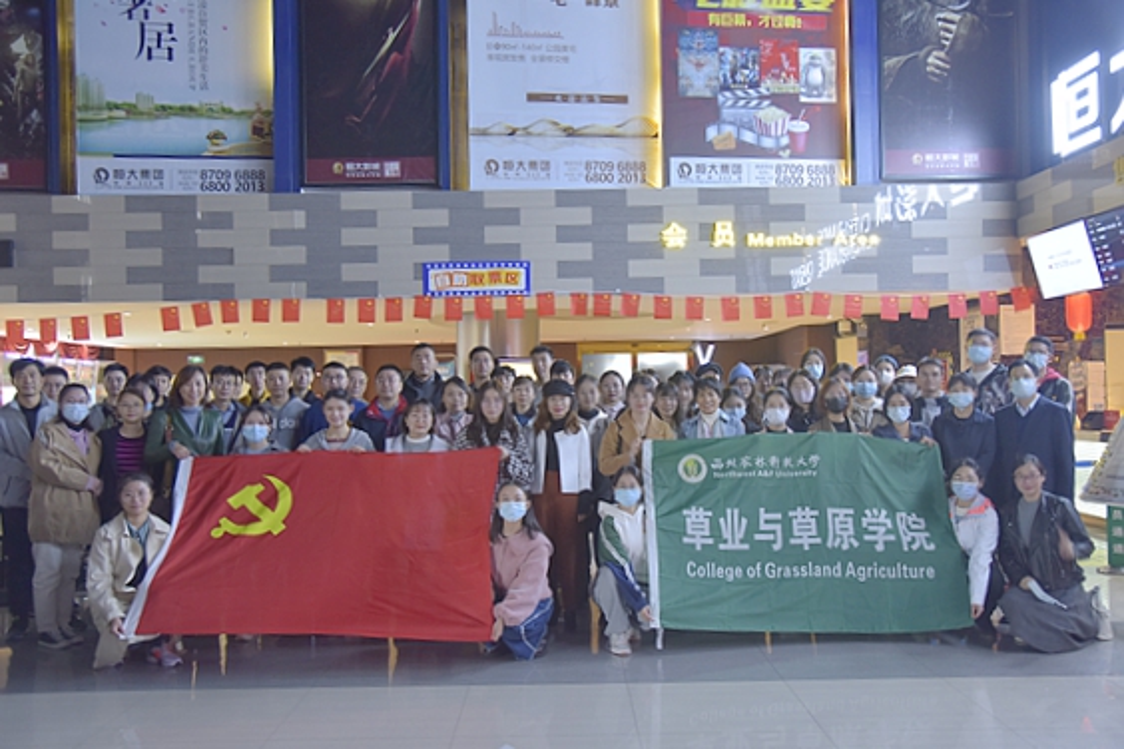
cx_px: 562
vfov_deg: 42.3
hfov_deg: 60.3
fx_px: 968
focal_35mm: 31
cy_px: 374
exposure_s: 1/30
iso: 1100
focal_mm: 31
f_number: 4
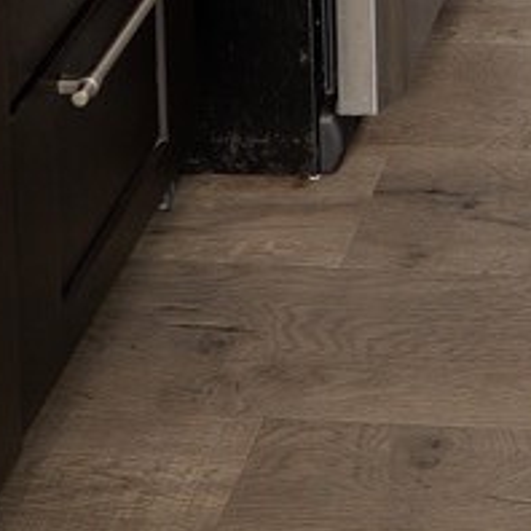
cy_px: -1031
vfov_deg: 11.2
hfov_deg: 15.3
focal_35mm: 102
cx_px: 876
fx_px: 1770
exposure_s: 1/60
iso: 400
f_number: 4
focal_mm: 14
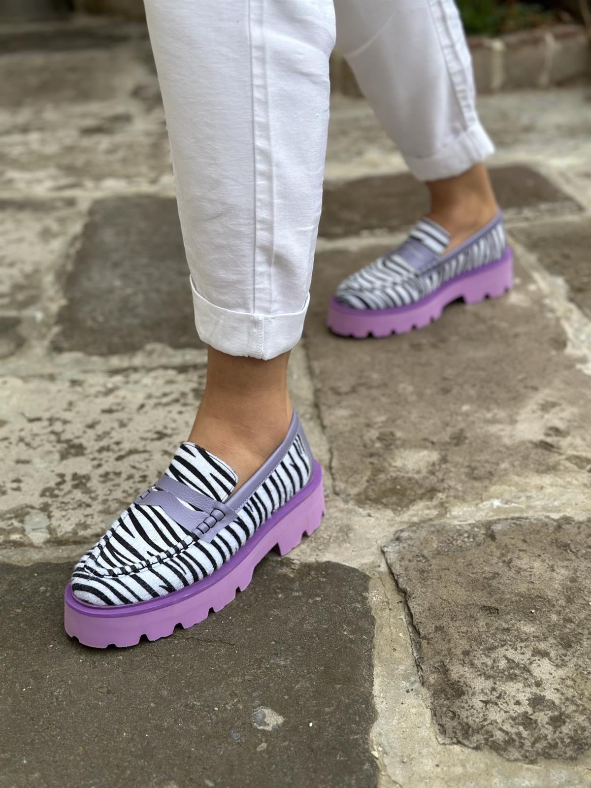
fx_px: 1093
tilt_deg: -28.7
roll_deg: +3.6
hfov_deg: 30.3
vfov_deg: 39.7
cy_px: 394
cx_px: 296
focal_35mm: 48
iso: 125
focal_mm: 6.86
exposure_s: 1/172
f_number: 1.78
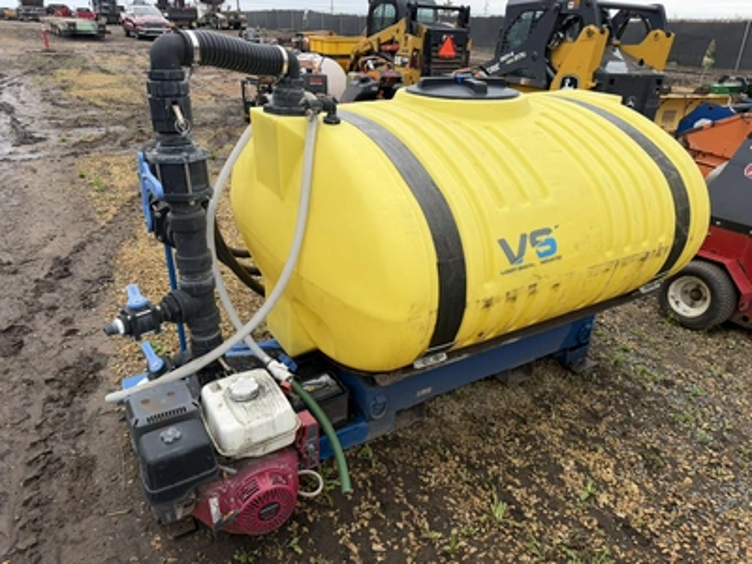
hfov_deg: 71.6
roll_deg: +0.6
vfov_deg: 56.8
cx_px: 376
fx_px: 521
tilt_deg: -23.8
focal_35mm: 24
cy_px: 282
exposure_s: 1/2000
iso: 80
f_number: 1.78
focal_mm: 6.76
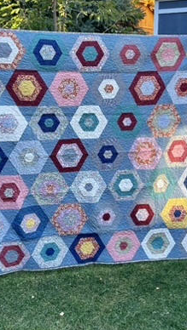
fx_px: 308
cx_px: 75
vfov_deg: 56.5
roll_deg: +0.8
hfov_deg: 33.7
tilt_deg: -11.1
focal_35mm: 35
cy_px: 183
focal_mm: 5.7
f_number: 1.5
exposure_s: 1/160
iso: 50
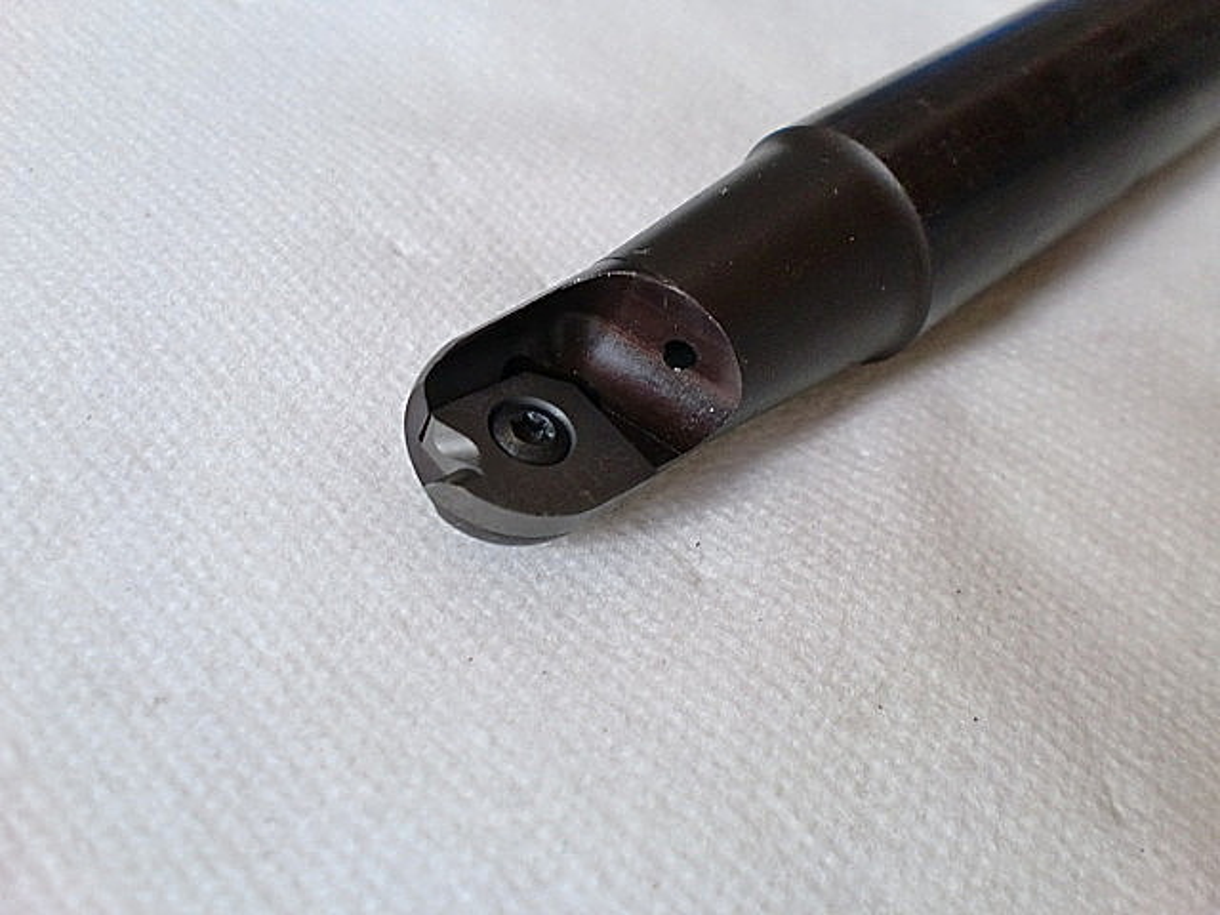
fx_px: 1234
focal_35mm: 35
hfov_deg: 52.6
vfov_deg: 40.7
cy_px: 458
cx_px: 610
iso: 160
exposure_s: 1/60
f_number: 3.1
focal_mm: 6.3
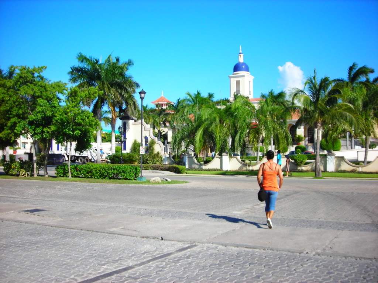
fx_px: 415
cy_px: 142
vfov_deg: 37.7
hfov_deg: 49.0
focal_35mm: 38
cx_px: 189
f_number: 6.4
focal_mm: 6.3
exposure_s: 1/150
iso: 50
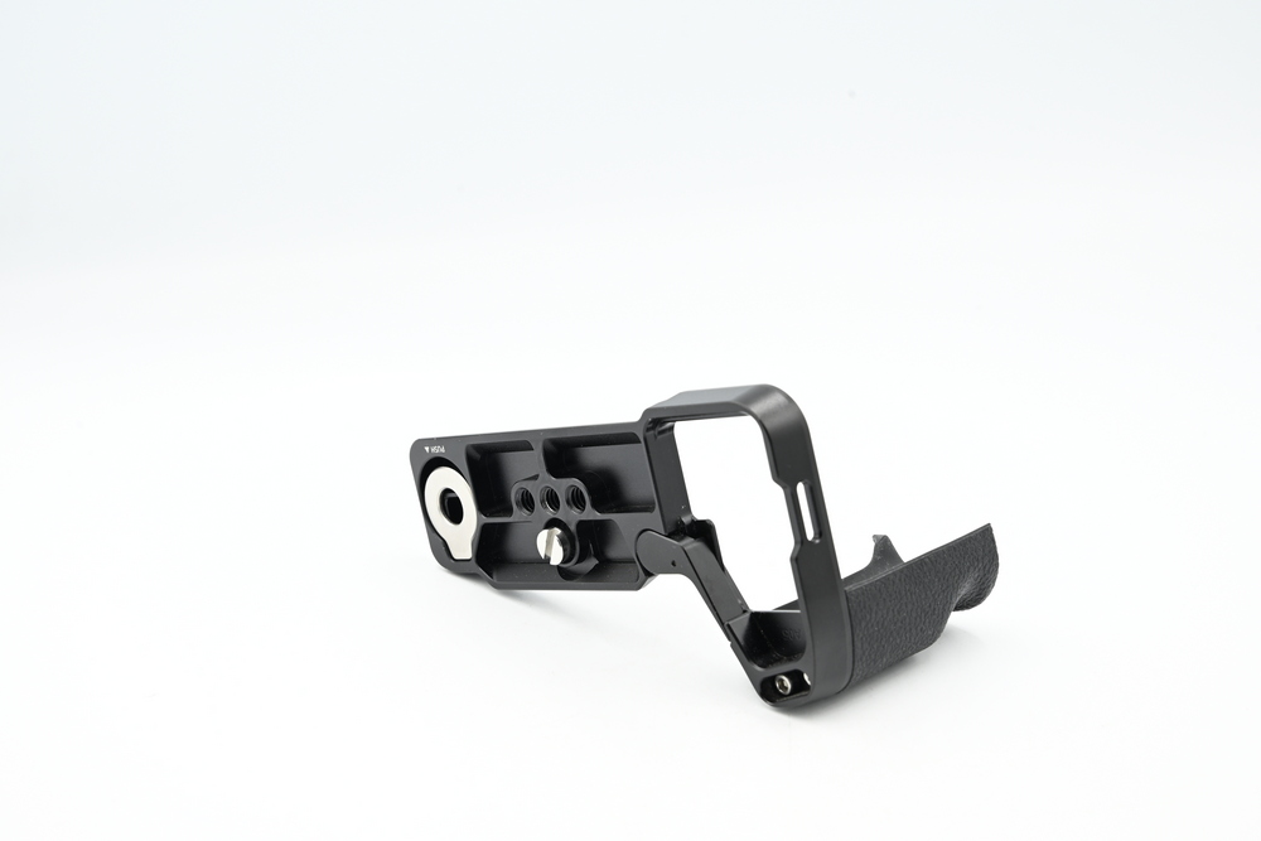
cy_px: 420
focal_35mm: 60
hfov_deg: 33.4
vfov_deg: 22.6
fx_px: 2102
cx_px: 630
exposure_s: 1/30
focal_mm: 60
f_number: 11
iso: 200
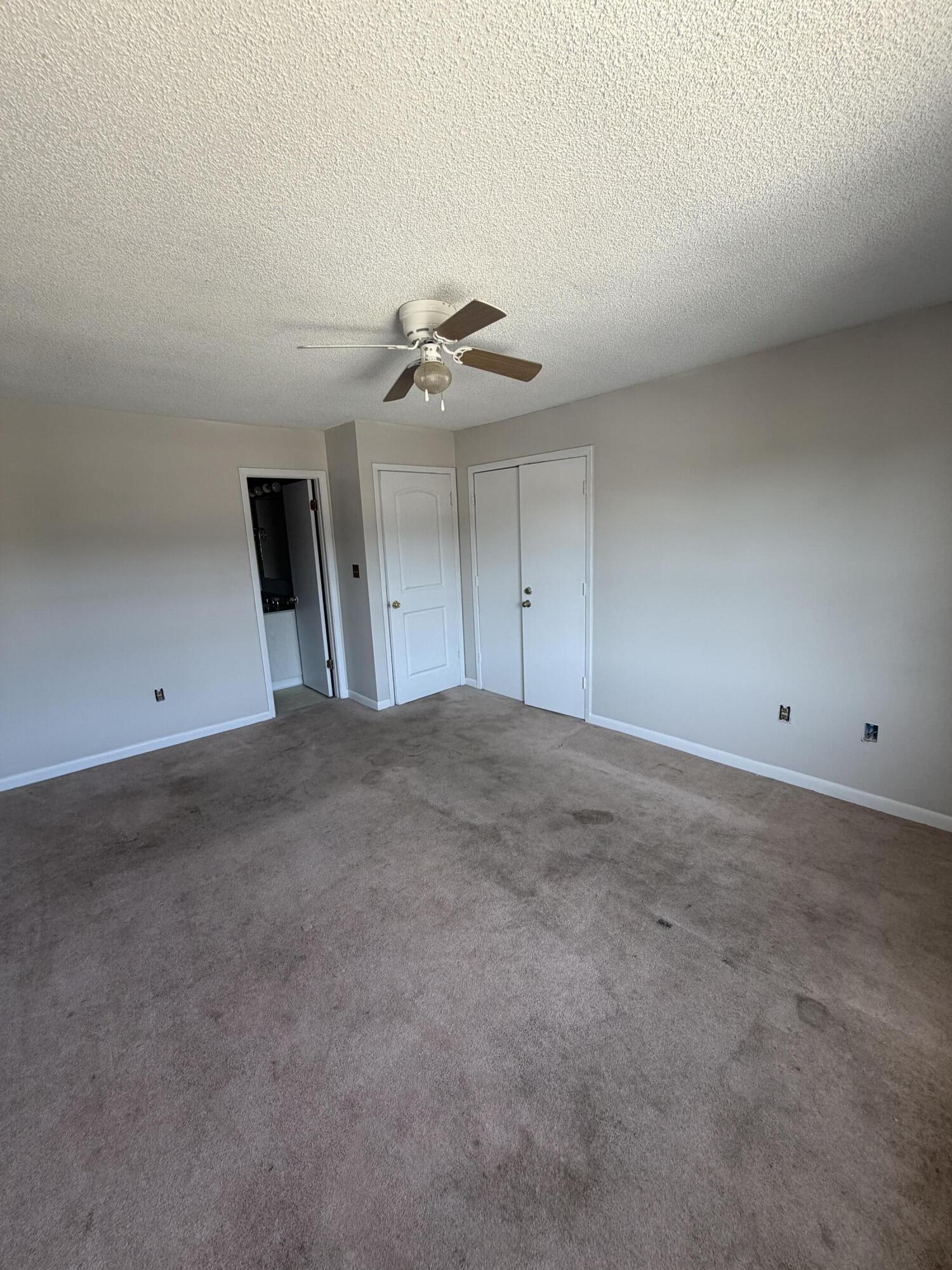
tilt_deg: -10.8
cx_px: 476
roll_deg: +1.6
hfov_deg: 85.7
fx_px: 513
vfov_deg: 102.1
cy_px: 635
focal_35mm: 14
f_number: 2.2
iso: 125
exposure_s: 1/121
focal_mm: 2.22
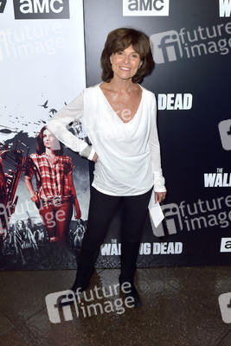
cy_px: 173
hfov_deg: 41.1
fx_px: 308
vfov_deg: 58.7
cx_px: 116
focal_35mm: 32
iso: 400
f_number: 5.6
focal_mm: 32
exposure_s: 1/200
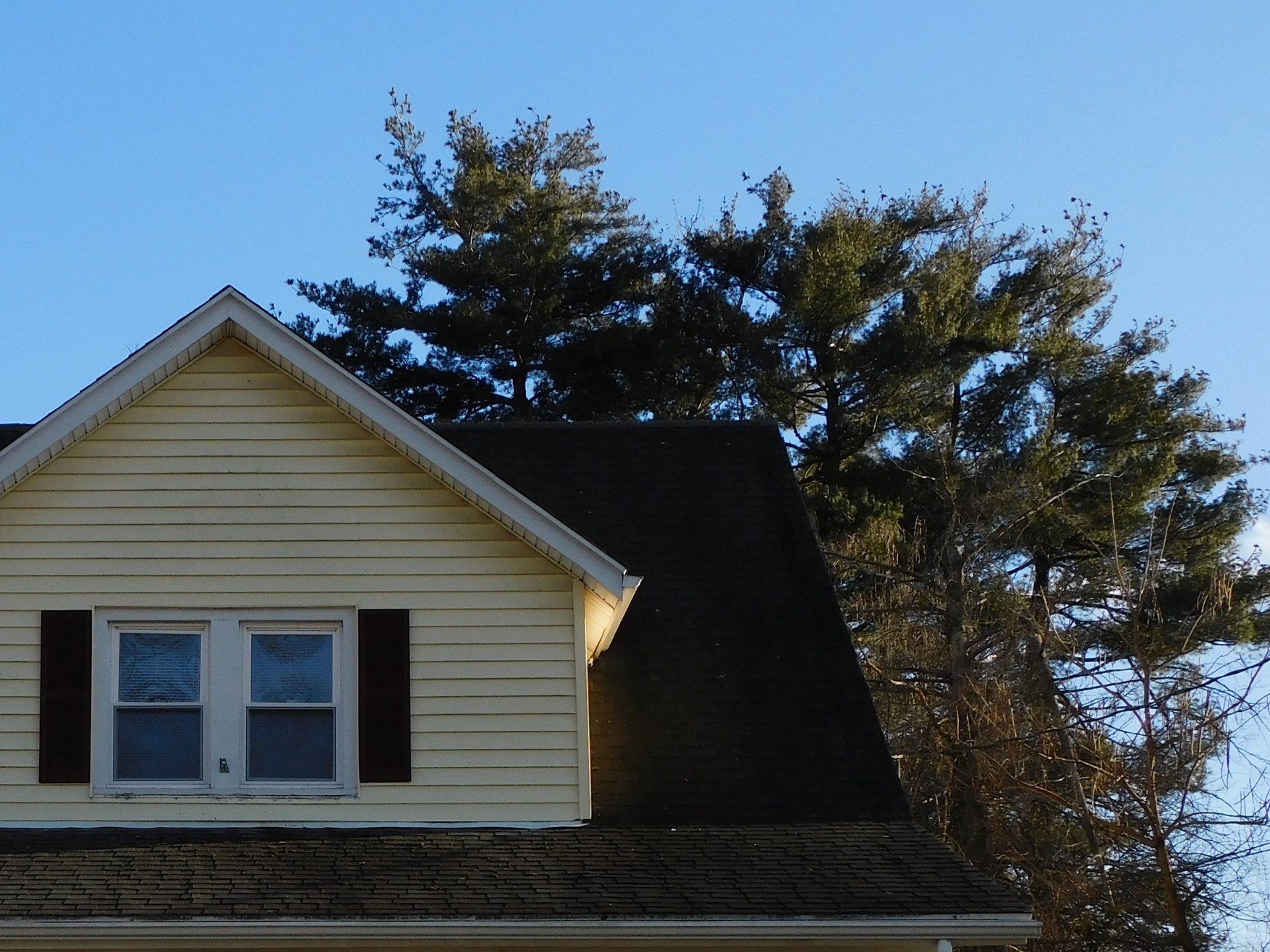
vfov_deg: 20.8
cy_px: 768
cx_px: 213
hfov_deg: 27.1
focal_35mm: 70
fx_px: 2569
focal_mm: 7.2
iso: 125
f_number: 3.8
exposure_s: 1/640
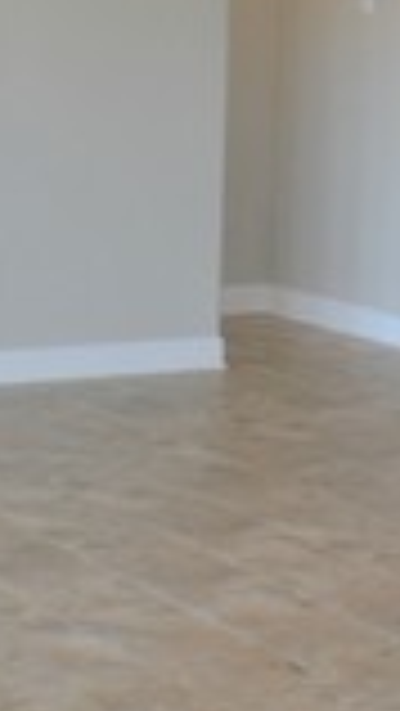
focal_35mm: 153
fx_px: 2882
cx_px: 193
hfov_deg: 7.9
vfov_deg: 14.0
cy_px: 182
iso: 400
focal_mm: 24
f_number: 5
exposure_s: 1/100
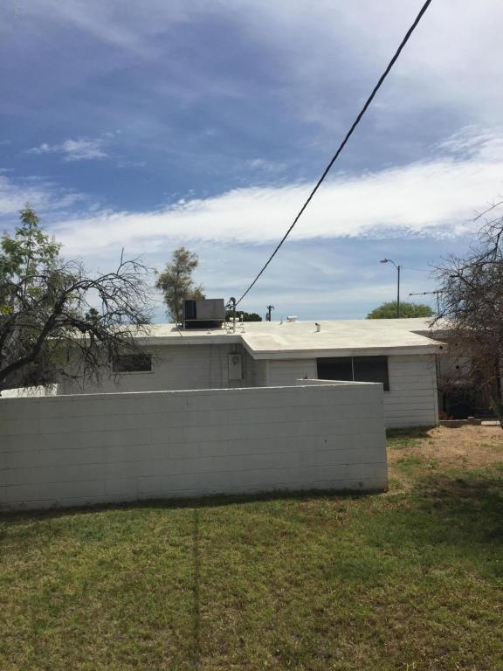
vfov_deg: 61.7
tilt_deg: +3.6
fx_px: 562
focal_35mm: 29
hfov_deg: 48.2
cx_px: 252
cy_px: 336
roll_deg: +1.0
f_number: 2.2
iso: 32
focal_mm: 4.15
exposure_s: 1/4405
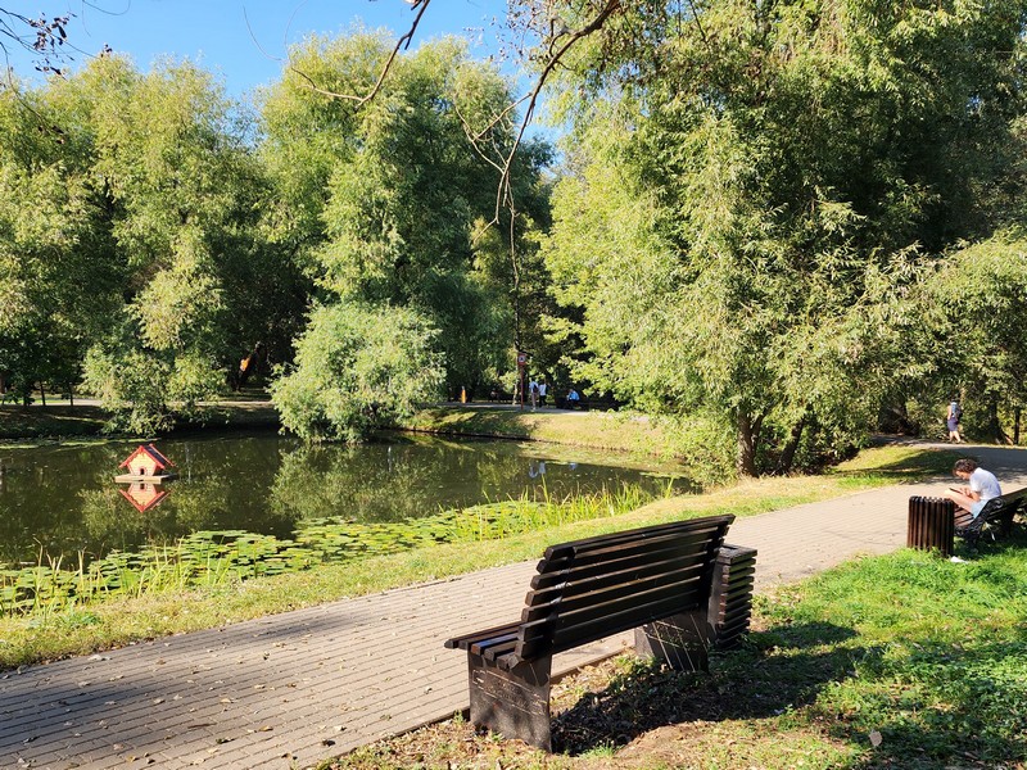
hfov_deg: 73.9
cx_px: 514
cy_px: 385
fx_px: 682
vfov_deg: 58.9
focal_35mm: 23
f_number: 1.8
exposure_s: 1/368
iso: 12
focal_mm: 6.4
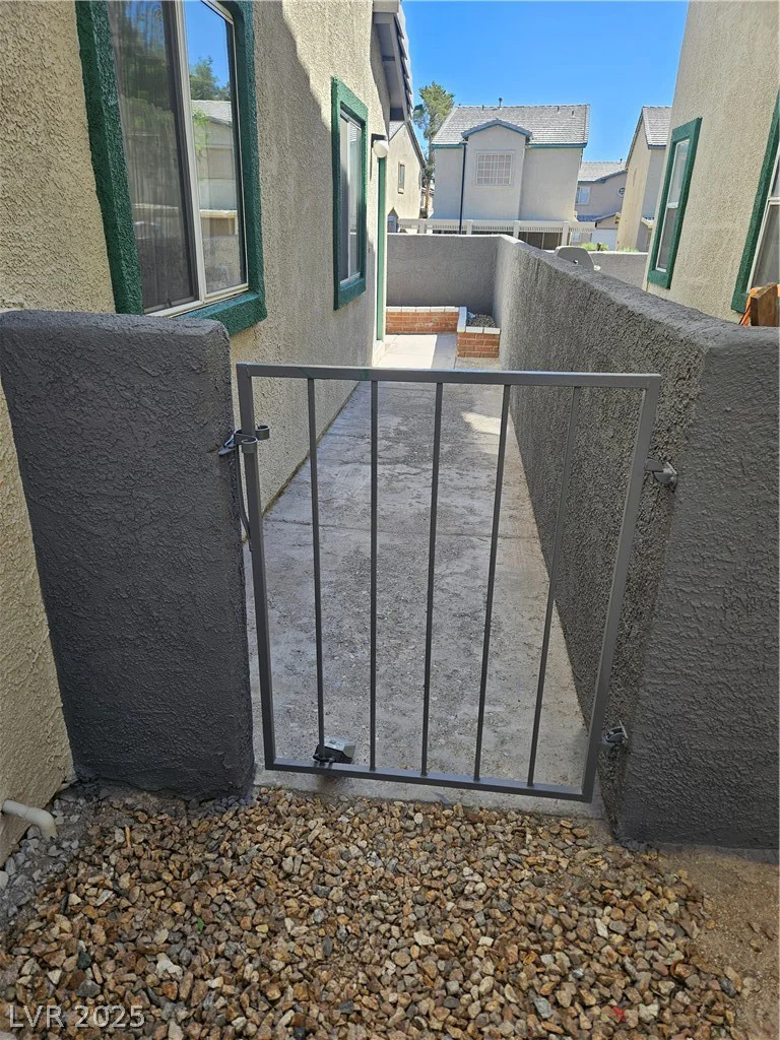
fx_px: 691
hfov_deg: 58.9
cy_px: 520
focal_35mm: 23
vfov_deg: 73.9
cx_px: 390
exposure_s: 1/419
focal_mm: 5.4
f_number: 1.8
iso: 25
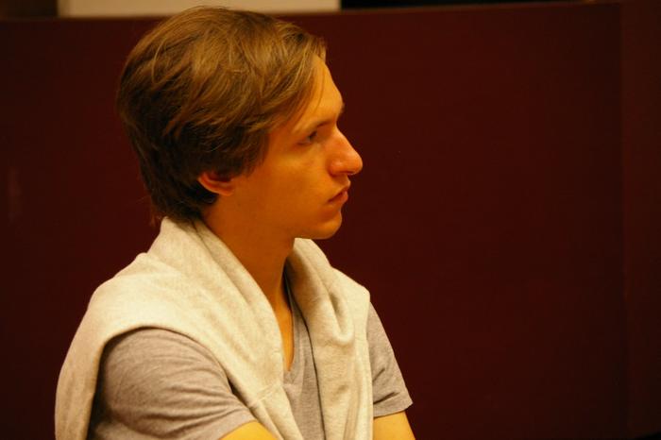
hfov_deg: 13.0
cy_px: 220
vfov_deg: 8.7
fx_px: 2890
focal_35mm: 158
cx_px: 330
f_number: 4.5
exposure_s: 1/20
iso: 800
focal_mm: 105
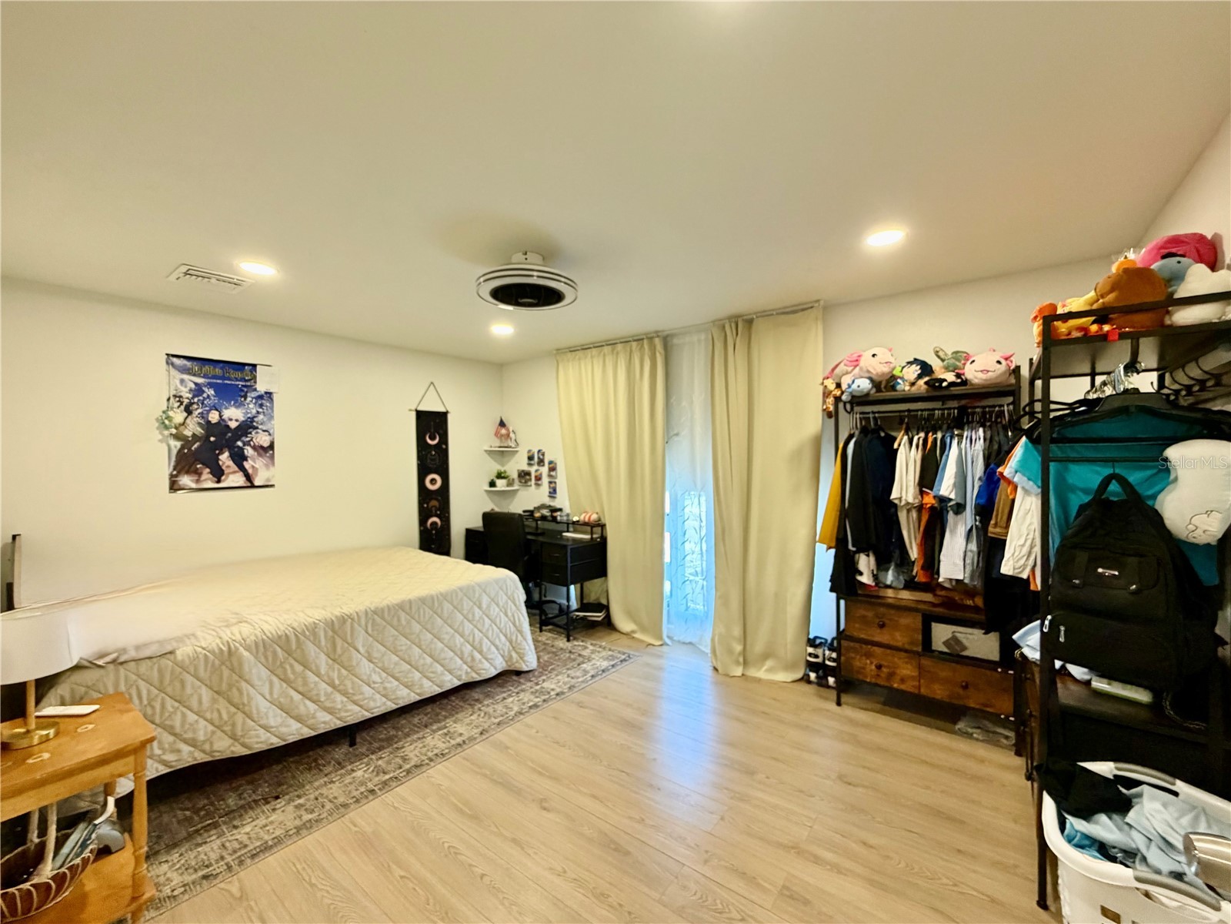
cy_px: 462
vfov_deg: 85.7
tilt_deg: -1.1
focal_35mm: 14
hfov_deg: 102.1
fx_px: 498
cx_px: 616
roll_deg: -0.3
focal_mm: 2.22
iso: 400
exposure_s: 1/60
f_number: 2.2
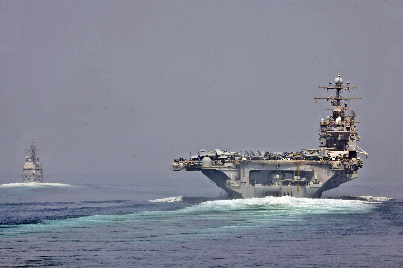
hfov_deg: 5.2
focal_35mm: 400
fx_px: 4478
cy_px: 134
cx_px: 202
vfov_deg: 3.4
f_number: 20
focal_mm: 400
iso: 500
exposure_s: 1/1000
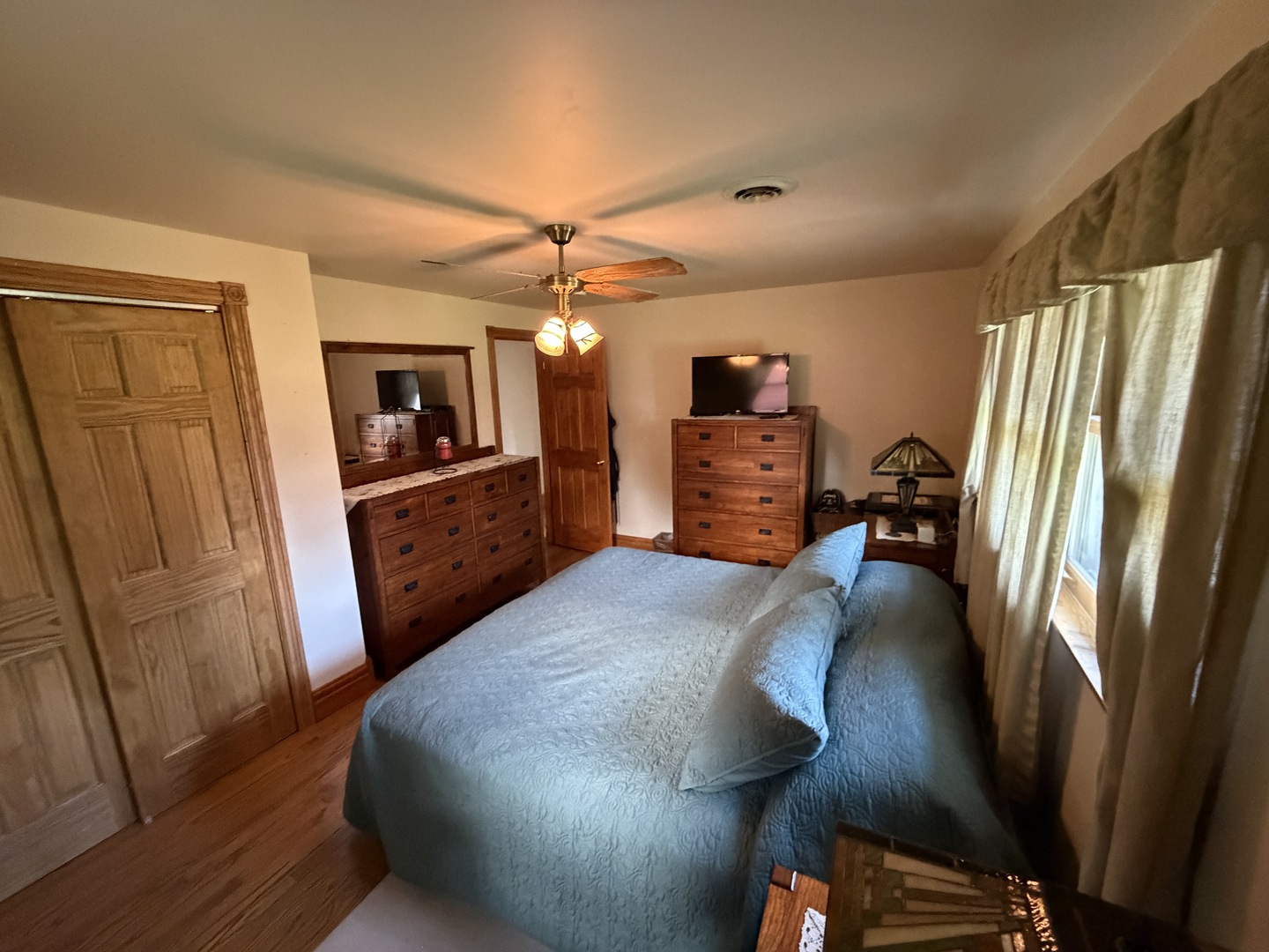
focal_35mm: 14
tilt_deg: -12.1
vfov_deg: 85.7
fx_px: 513
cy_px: 476
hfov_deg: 102.1
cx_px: 634
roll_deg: +0.7
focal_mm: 2.22
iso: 1250
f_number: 2.2
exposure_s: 1/60
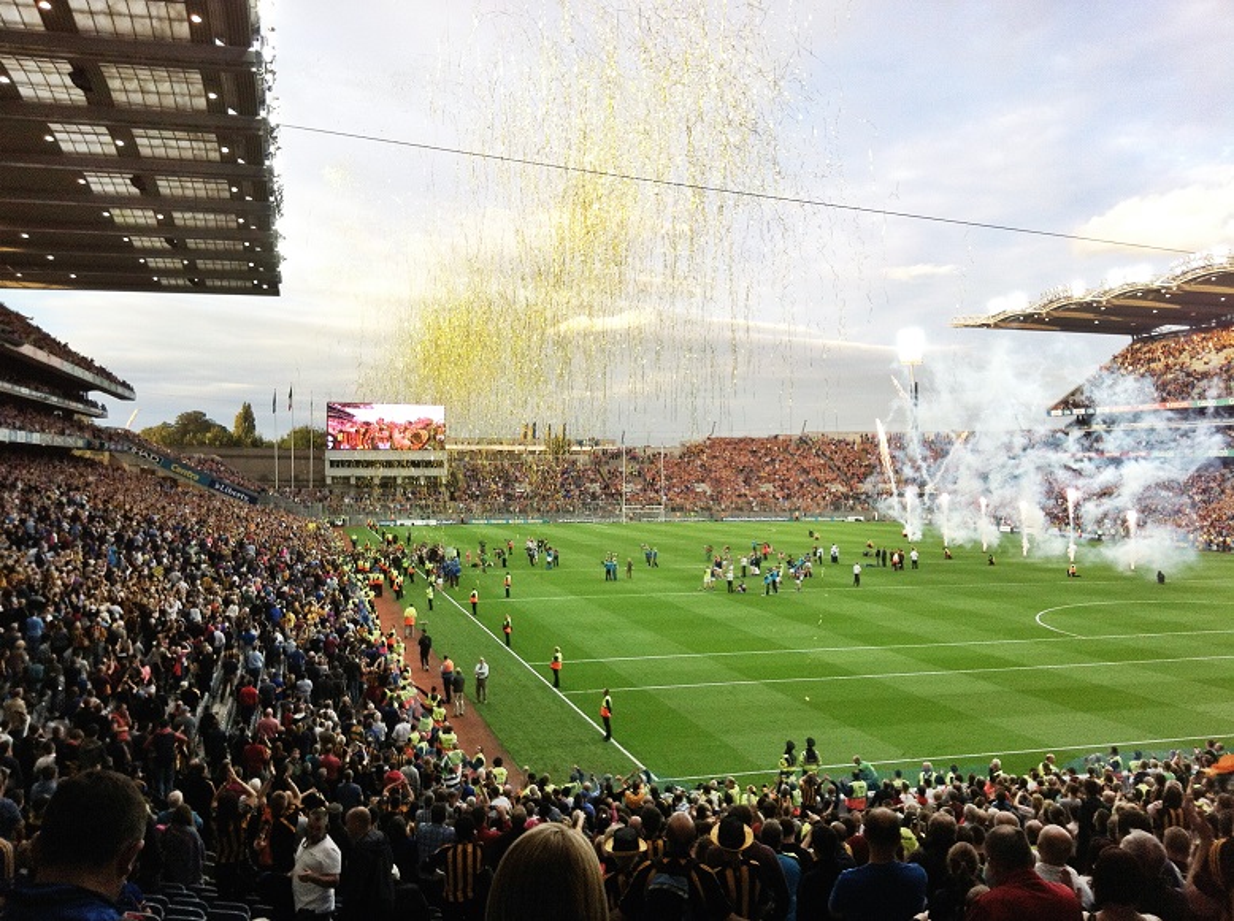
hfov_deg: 52.7
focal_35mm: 35
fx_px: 1246
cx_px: 617
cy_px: 460
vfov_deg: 40.6
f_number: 2.8
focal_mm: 3.85
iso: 80
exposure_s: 1/163
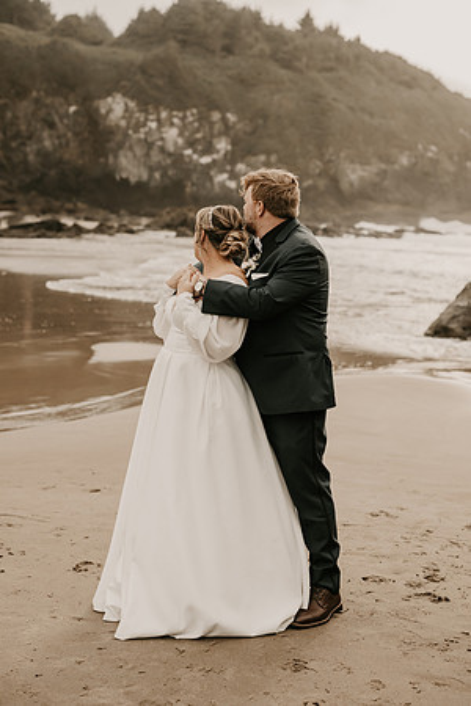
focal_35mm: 50
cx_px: 236
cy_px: 353
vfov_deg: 39.6
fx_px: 981
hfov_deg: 27.0
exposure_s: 1/4000
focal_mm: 50
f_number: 2.8
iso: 640
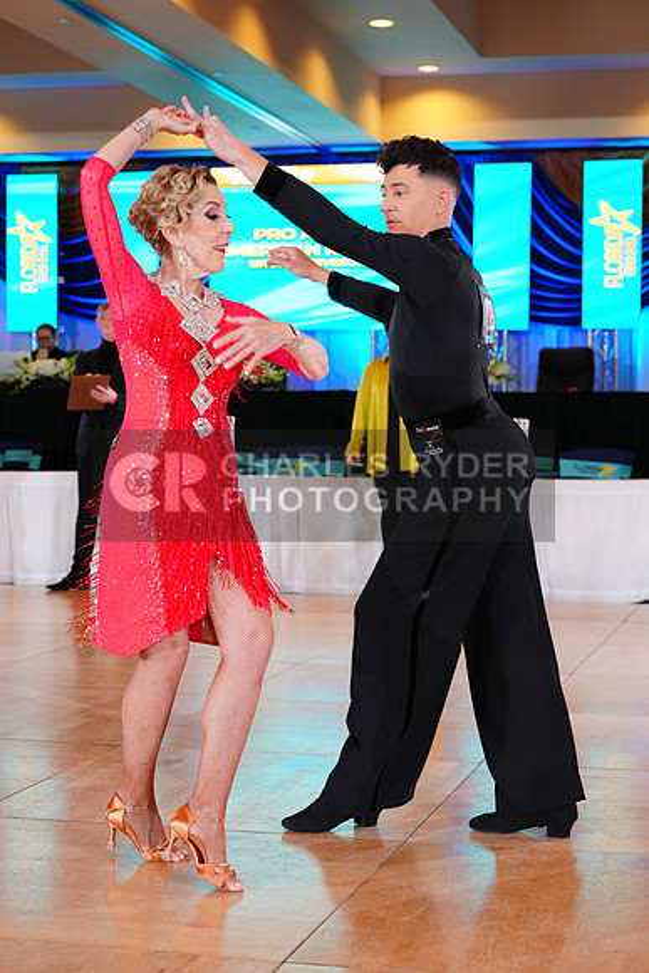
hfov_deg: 19.5
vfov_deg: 28.8
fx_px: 1892
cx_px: 324
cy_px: 486
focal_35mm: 70
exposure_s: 1/160
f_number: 5
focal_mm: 70
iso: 1600
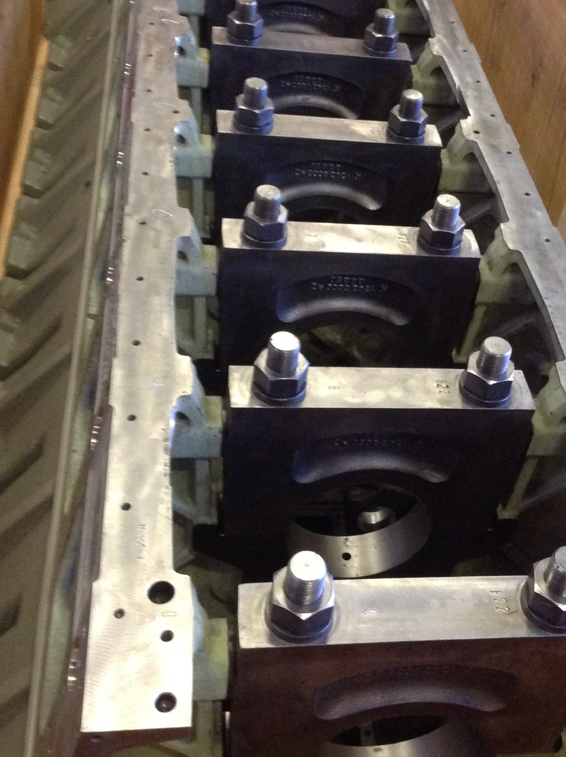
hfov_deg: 28.9
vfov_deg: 38.1
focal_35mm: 50
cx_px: 373
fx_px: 1093
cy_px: 311
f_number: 2.4
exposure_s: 1/15
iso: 500
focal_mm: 4.28
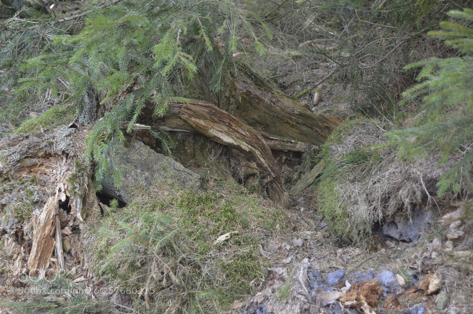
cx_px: 236
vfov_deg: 16.5
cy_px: 157
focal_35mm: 82
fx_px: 1083
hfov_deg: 24.6
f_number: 5.6
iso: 400
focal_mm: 55
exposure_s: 1/80
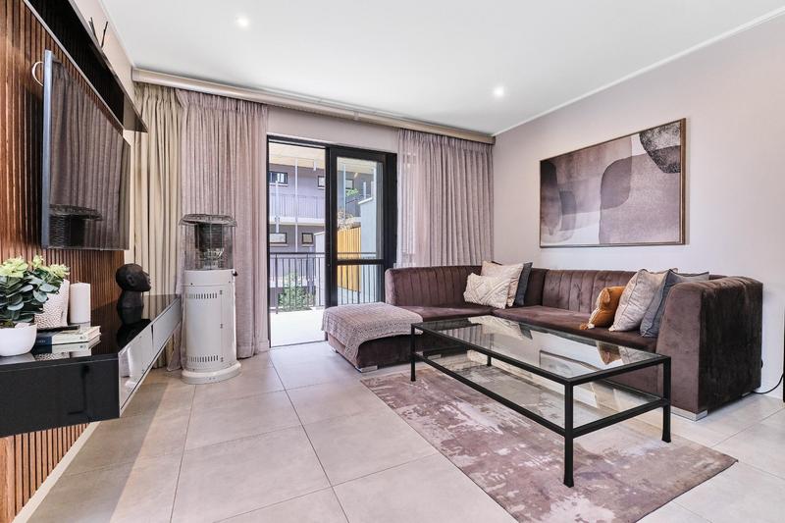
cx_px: 392
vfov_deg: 77.3
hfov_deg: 100.4
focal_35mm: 15
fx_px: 327
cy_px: 262
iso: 800
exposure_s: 1/25
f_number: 8
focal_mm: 10
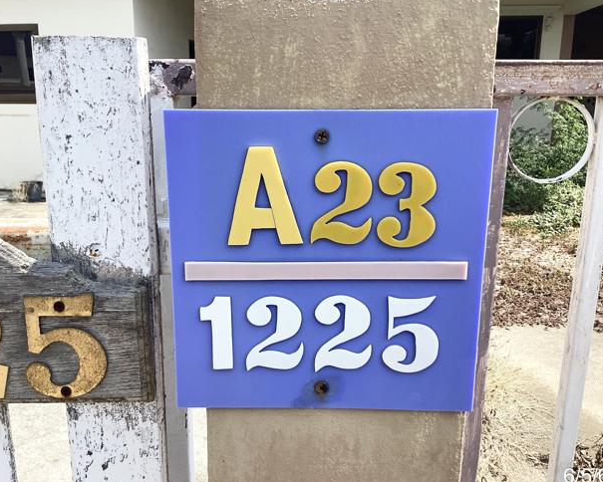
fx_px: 589
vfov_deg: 44.5
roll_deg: +0.9
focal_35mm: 33
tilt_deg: -15.4
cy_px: 241
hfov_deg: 54.2
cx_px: 292
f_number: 2.4
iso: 25
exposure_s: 1/840
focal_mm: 3.3
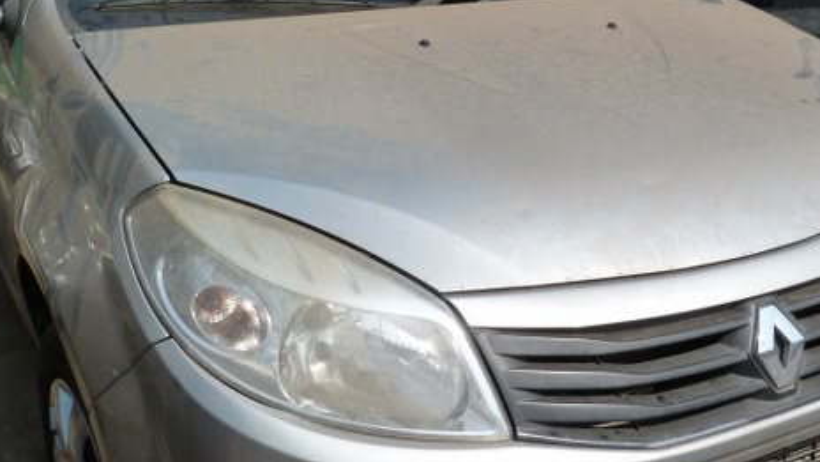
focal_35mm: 47
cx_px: 509
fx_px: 1022
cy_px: 188
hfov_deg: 43.4
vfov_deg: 25.4
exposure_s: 1/320
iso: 125
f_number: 5.6
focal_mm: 4.5
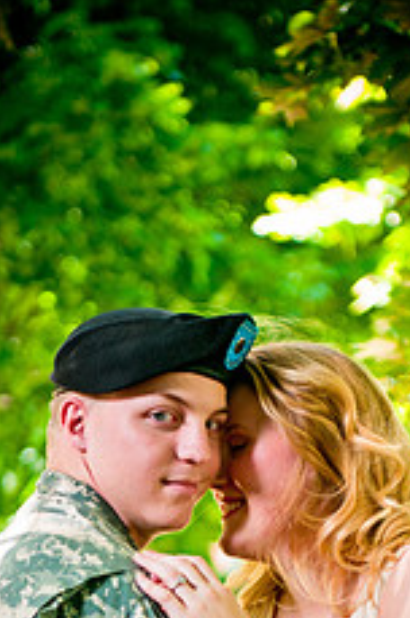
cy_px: 599
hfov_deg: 6.6
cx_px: 225
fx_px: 3530
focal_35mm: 206
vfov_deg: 9.9
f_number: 2.8
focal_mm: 70
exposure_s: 1/160
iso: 200
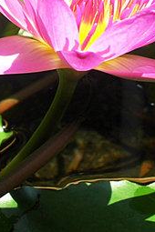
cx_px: 109
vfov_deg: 15.9
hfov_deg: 11.0
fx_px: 801
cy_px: -43
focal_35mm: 124
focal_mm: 7.8
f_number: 4.8
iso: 64
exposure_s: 1/256
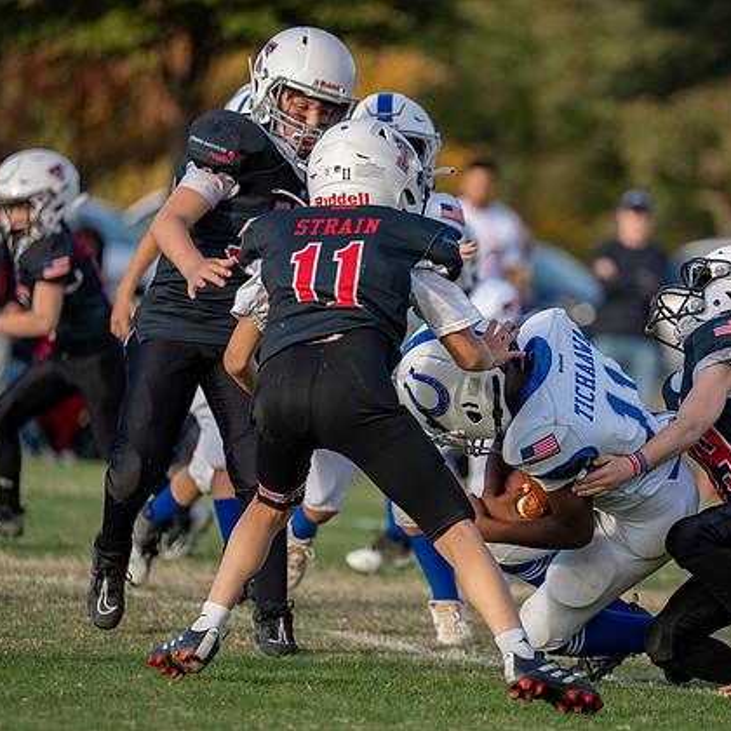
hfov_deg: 6.0
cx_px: 600
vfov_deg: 6.0
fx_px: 6929
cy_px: 411
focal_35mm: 290
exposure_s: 1/1250
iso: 160
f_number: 2.8
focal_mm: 180
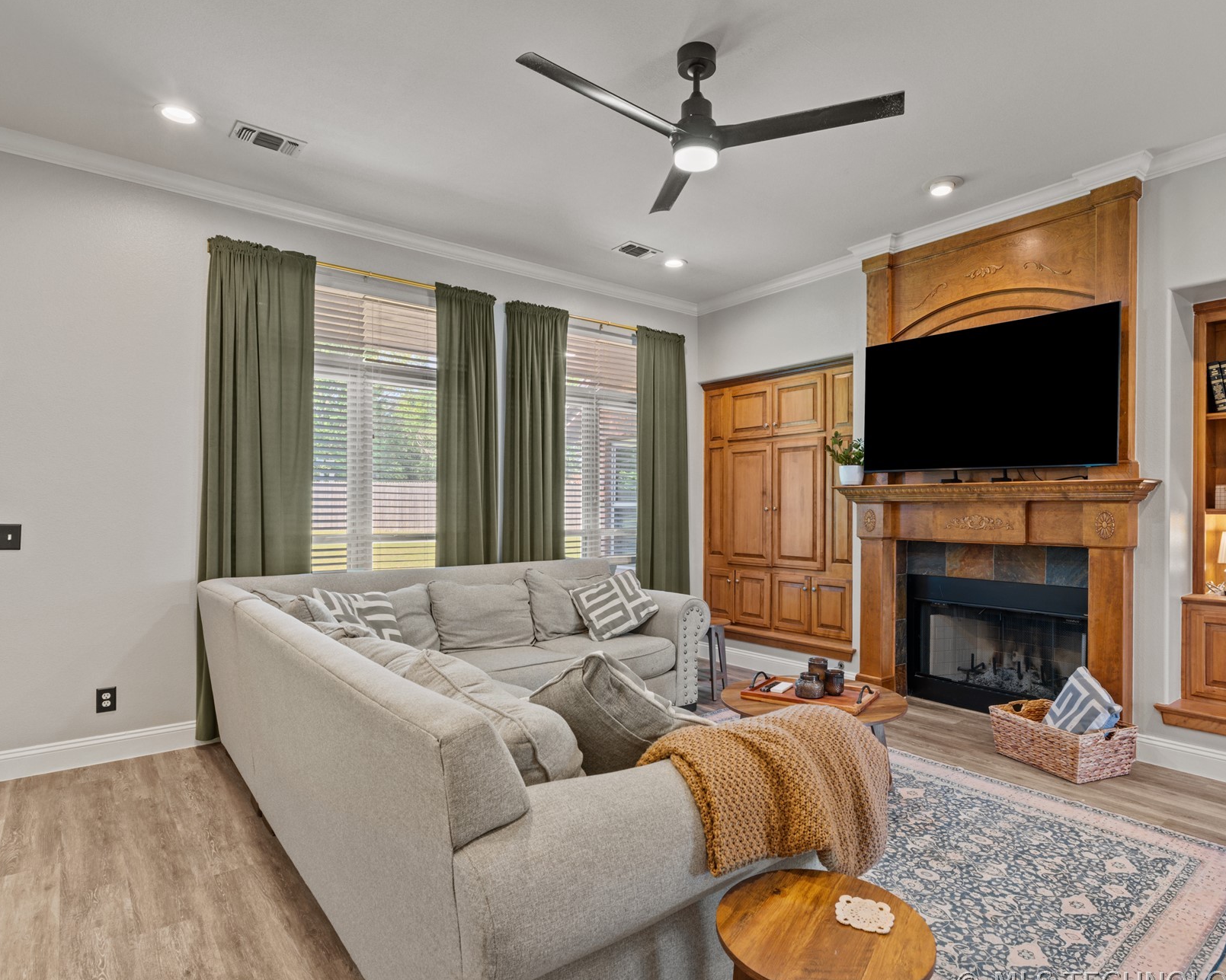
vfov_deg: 70.8
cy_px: 489
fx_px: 689
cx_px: 648
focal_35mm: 19
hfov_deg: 83.2
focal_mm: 16
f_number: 9
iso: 250
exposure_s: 1.6
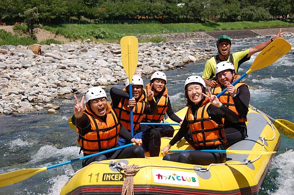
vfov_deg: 17.5
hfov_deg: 26.0
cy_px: 98
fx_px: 636
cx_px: 147
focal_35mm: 78
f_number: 4.8
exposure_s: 1/1250
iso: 200
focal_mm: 52
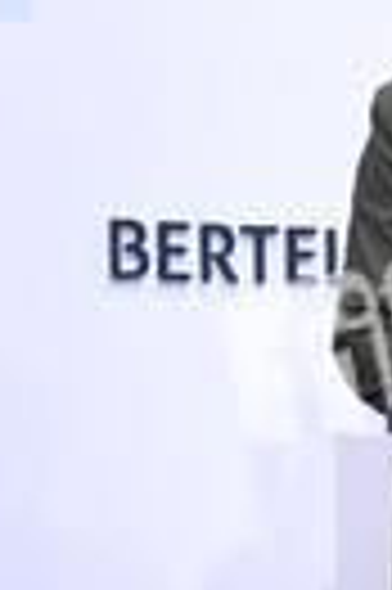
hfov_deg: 11.3
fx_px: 1900
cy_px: 563
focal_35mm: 116
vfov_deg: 17.3
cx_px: 586
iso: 400
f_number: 6.3
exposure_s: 1/250
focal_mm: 38
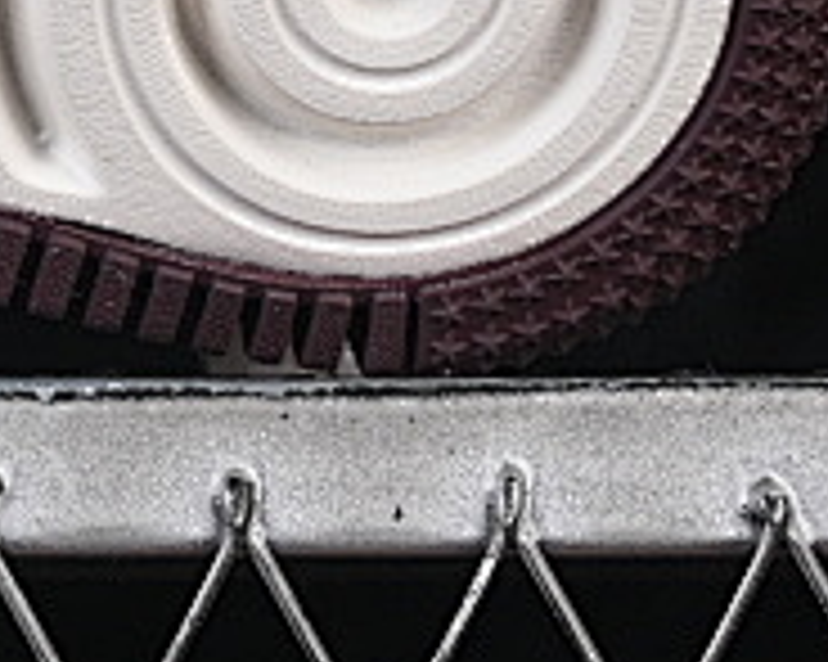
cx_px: -680
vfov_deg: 3.7
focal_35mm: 413
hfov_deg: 4.6
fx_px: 10115
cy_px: -639
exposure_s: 1/80
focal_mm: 50
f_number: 8
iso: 160
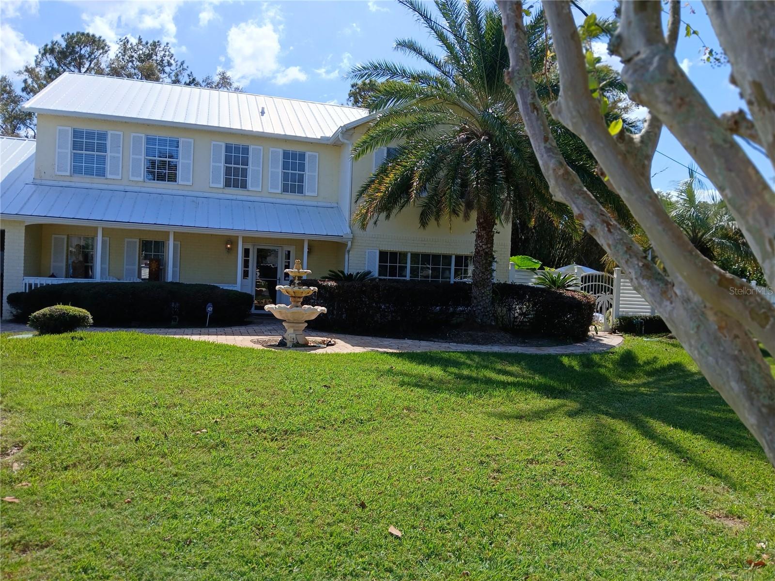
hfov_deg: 67.3
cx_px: 388
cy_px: 290
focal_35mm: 26
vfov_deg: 53.1
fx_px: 582
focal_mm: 3.98
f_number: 1.8
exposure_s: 1/537
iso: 20
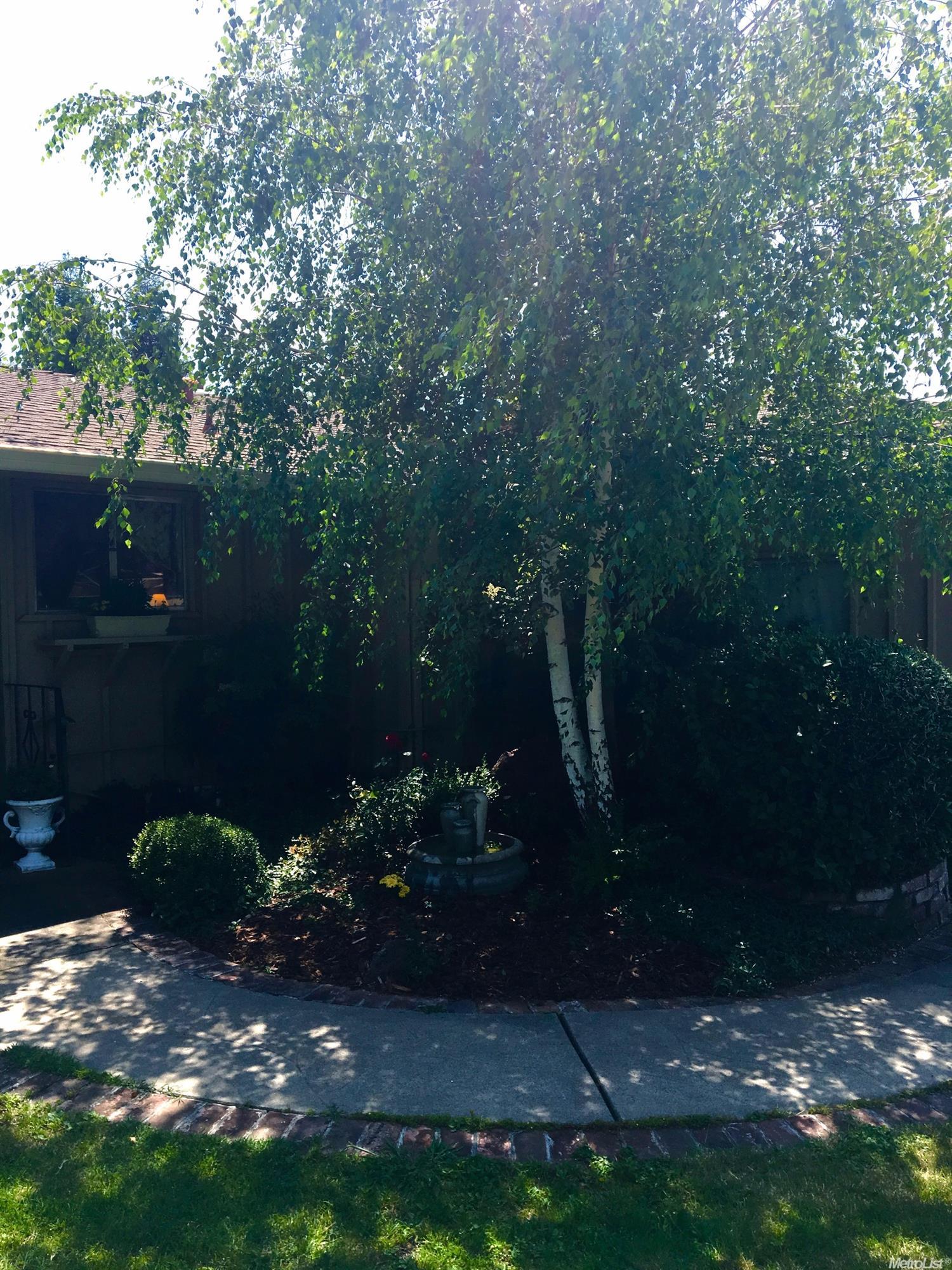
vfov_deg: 61.7
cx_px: 476
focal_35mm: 29
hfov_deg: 48.2
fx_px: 1063
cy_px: 635
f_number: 2.2
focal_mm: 4.15
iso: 25
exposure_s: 1/739
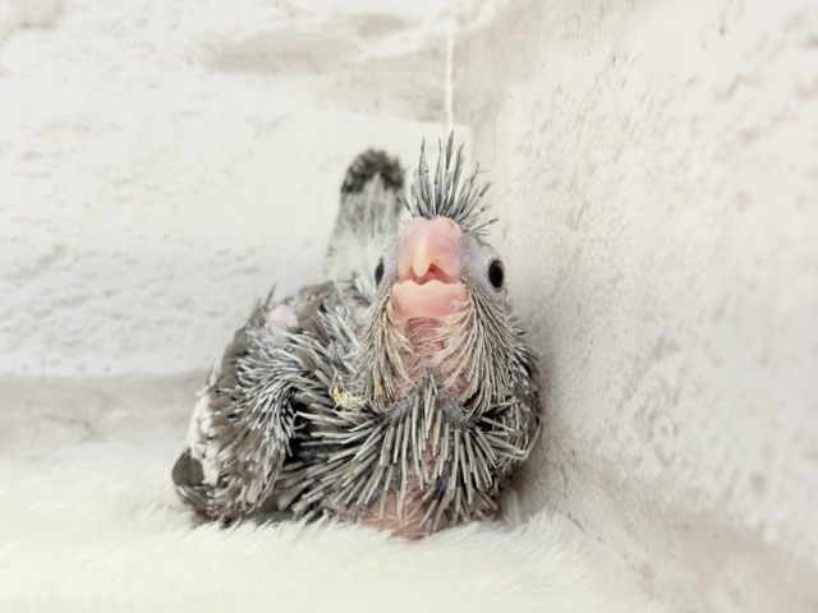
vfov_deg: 28.0
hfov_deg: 36.8
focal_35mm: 52
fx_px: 1229
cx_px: 409
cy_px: 306
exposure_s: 1/50
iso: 64
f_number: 1.6
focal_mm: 5.96
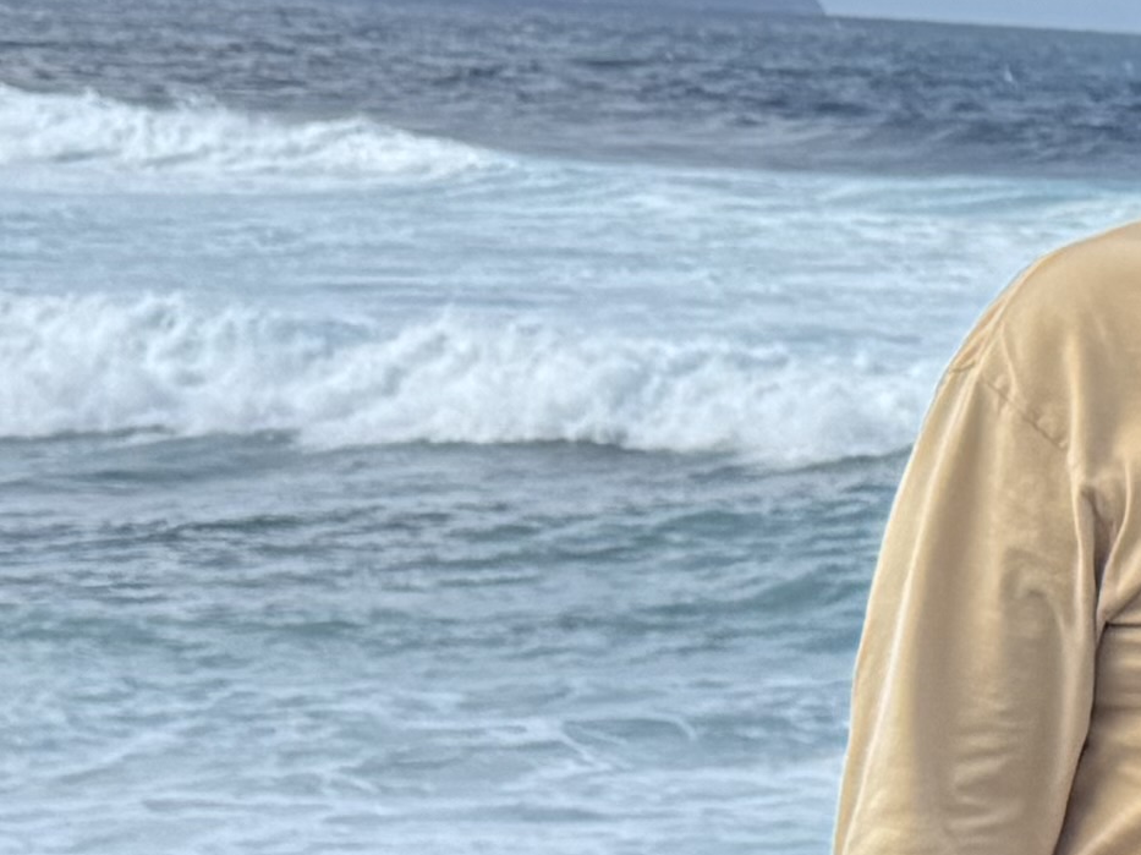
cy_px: 1106
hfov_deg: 11.4
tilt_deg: -12.8
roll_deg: -2.8
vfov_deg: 9.9
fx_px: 4843
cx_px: 2661
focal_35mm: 147
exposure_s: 1/4049
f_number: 1.78
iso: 80
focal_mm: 6.76
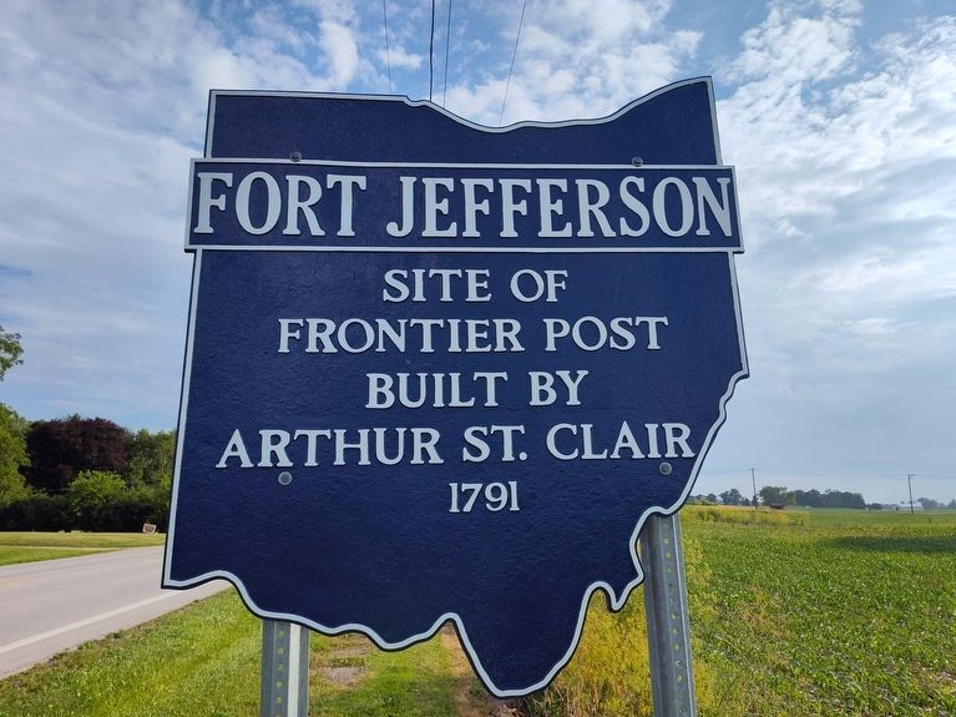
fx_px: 663
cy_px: 373
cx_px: 477
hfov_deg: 71.6
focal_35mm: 24
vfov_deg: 56.8
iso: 100
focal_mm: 5.56
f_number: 1.8
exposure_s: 1/2384
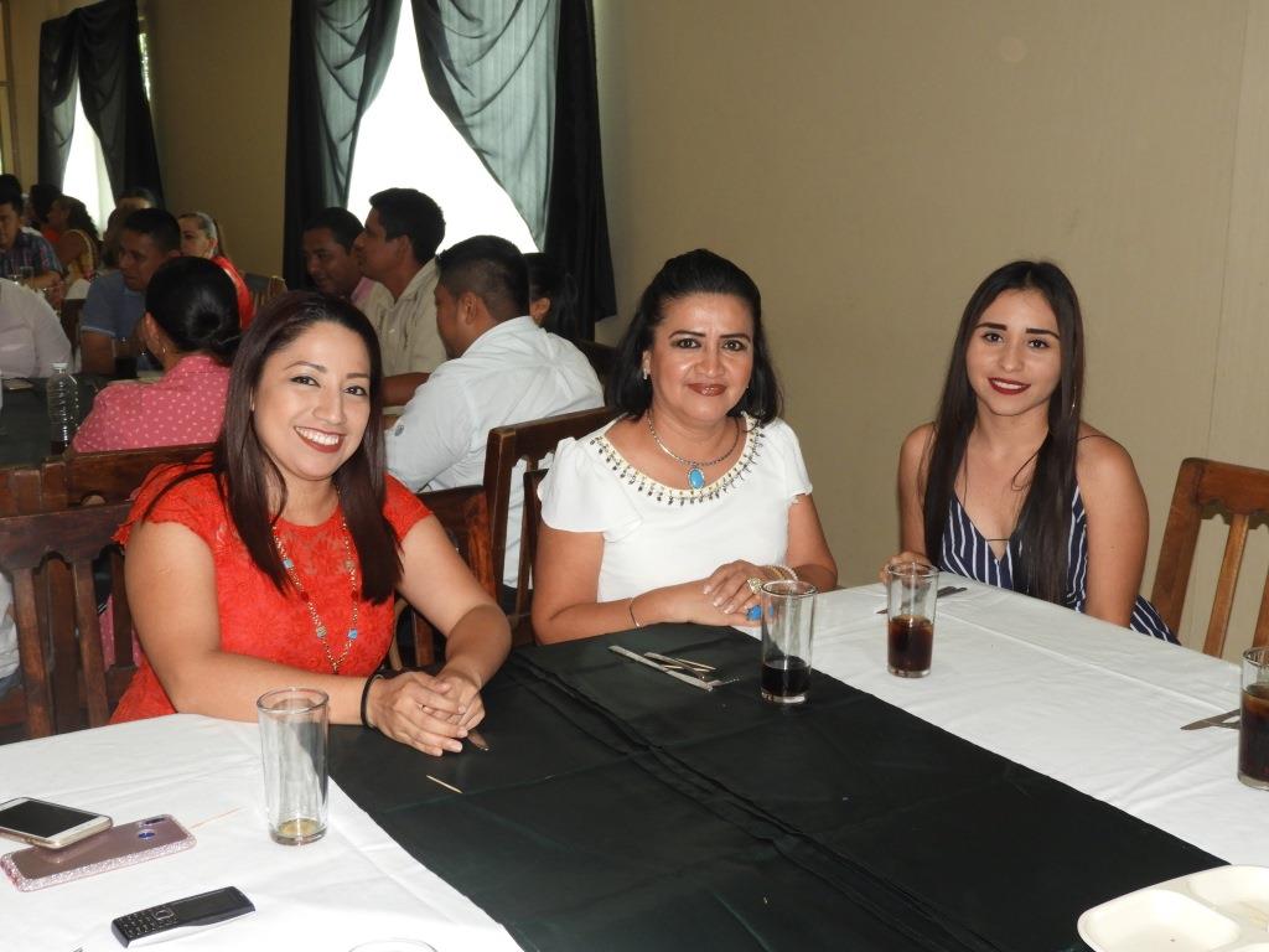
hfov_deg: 46.8
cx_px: 634
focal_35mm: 40
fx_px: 1466
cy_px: 476
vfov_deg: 36.0
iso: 200
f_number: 3.8
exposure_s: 1/30
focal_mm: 7.2
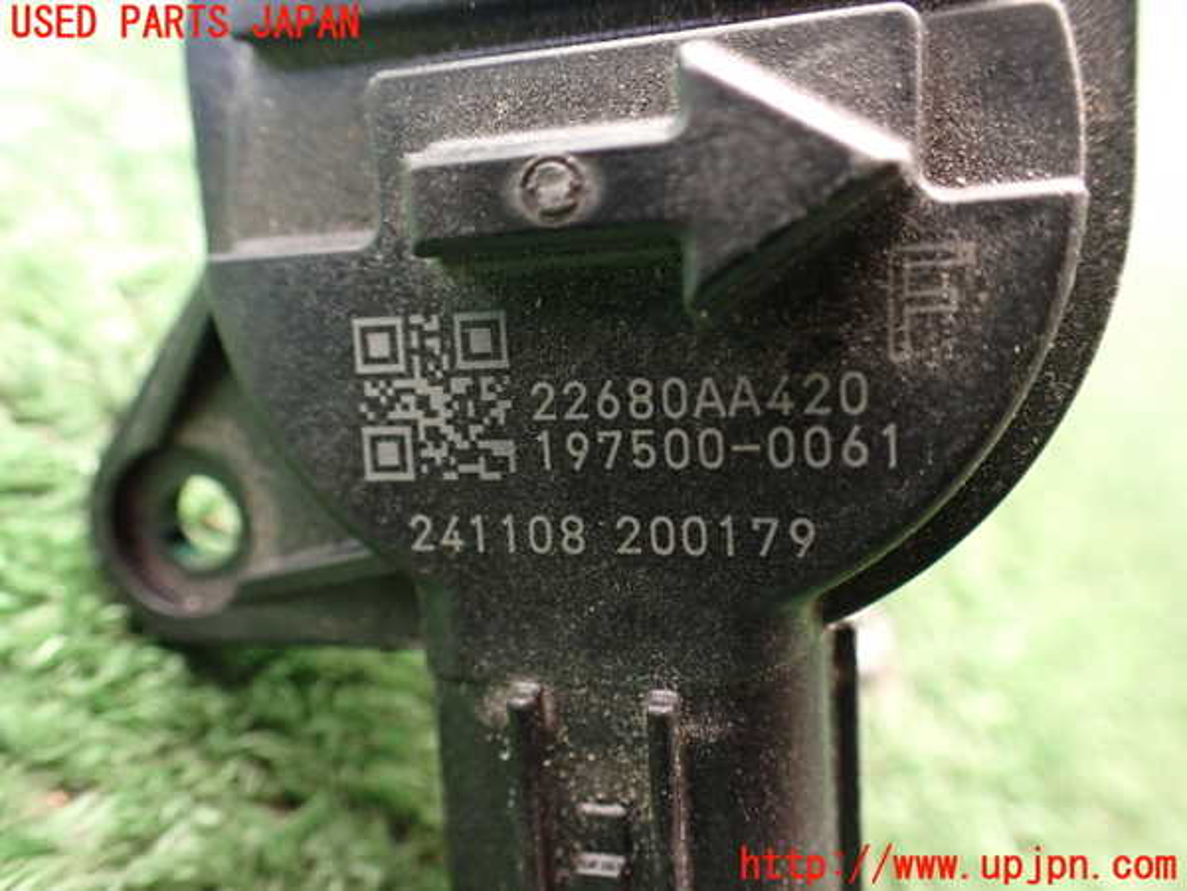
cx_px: 594
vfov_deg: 46.8
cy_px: 446
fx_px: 1029
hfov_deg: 60.0
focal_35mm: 30
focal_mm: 5.4
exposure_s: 1/50
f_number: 2.3
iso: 800
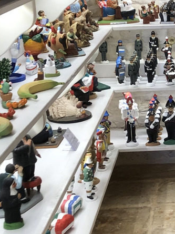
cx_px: 228
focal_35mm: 101
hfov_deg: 14.1
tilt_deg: -13.8
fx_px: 681
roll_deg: +2.6
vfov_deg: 19.4
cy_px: 99
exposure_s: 1/50
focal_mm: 4
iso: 32
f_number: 1.8
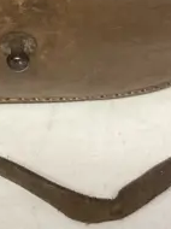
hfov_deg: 9.6
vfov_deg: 12.2
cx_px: -61
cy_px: -153
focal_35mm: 151
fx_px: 997
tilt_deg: -45.2
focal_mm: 3.99
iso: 100
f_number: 1.8
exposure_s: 1/50
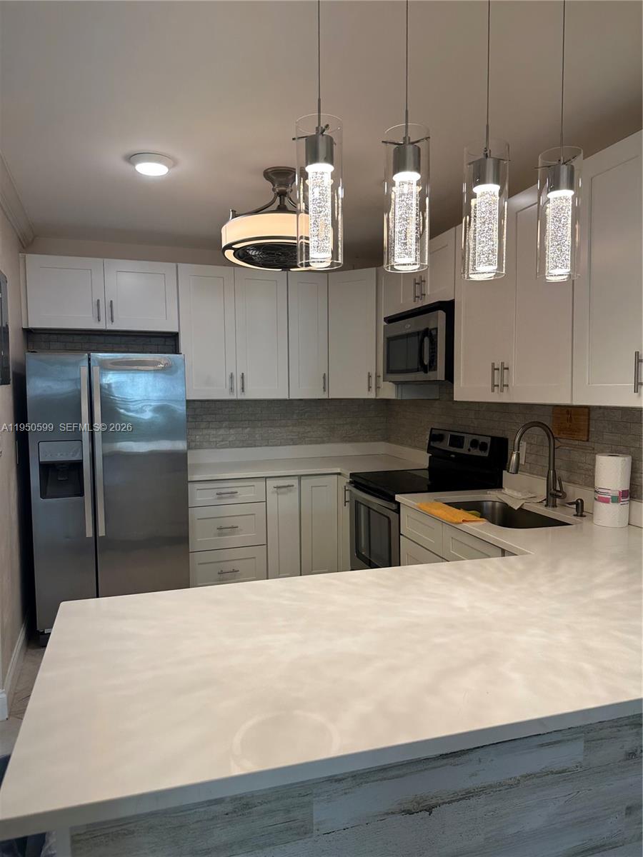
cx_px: 322
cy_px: 428
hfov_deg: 56.8
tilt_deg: -1.6
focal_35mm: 24
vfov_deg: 71.6
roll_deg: +1.2
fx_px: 594
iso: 80
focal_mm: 6.86
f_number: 1.78
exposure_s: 1/120
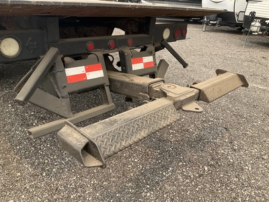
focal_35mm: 29
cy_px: 101
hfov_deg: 61.7
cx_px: 134
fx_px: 225
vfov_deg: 48.2
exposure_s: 1/562
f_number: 1.8
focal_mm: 3
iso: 25
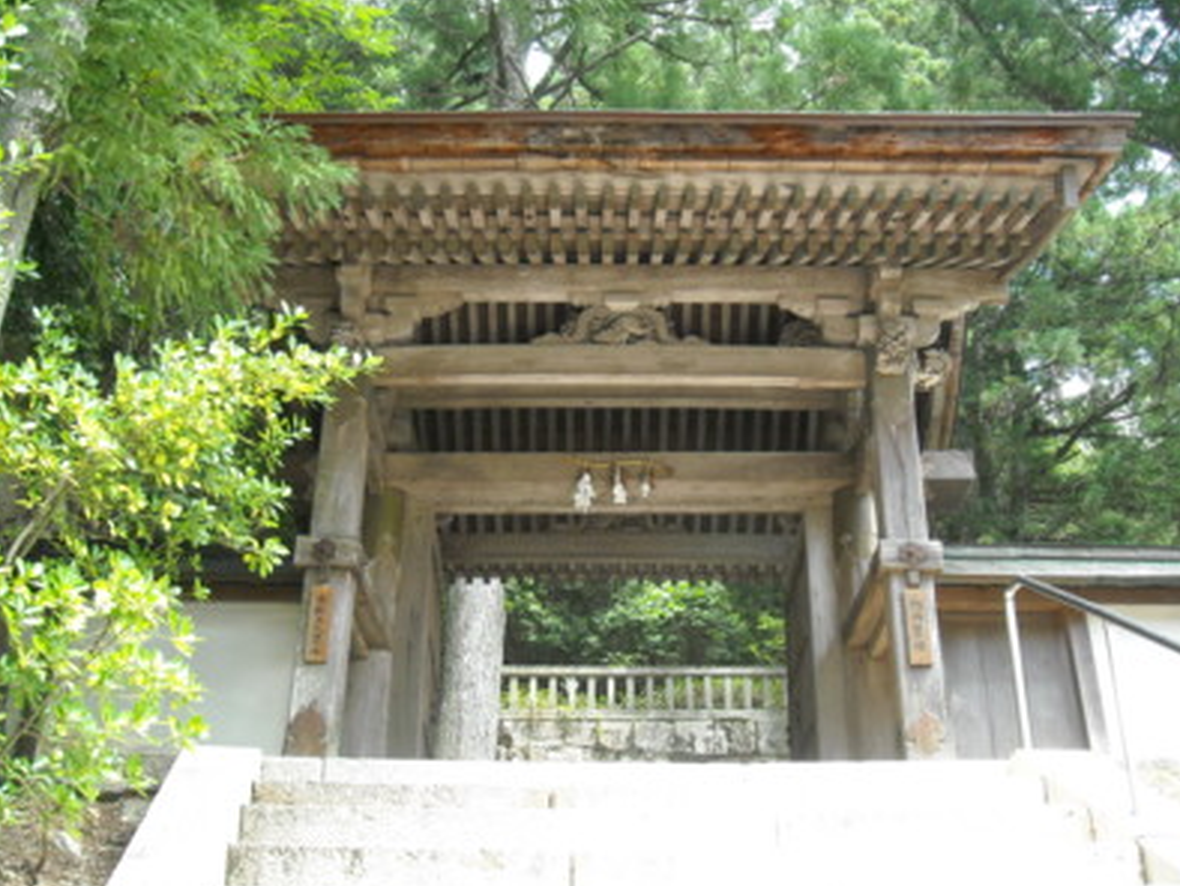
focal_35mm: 40
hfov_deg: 46.8
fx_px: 1364
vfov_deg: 36.0
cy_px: 476
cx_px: 563
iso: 322
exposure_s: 1/184
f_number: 2.8
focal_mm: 5.7
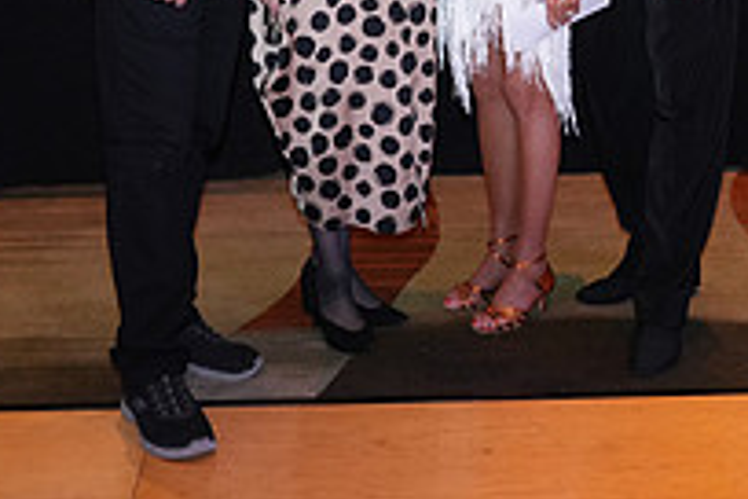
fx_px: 1828
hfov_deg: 23.1
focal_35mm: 88
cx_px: 392
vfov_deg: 14.8
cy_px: -167
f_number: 4
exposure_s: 1/200
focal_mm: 31
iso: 2000
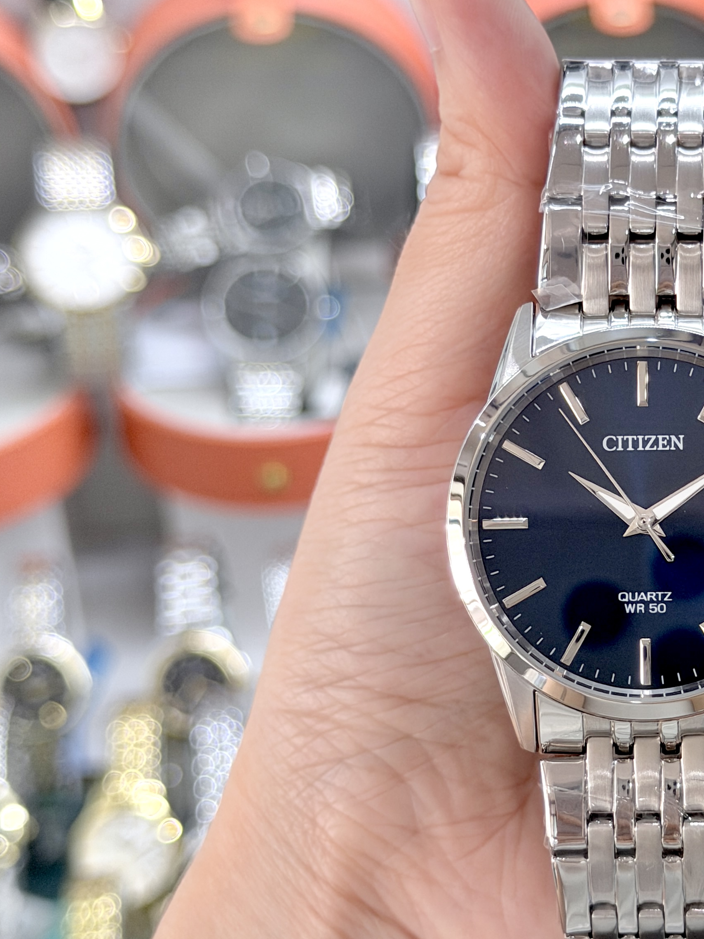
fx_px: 2305
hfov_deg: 17.1
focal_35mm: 85
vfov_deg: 23.0
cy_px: 539
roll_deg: +0.7
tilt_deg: -34.7
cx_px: 617
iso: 64
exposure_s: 1/100
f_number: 1.78
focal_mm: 6.76
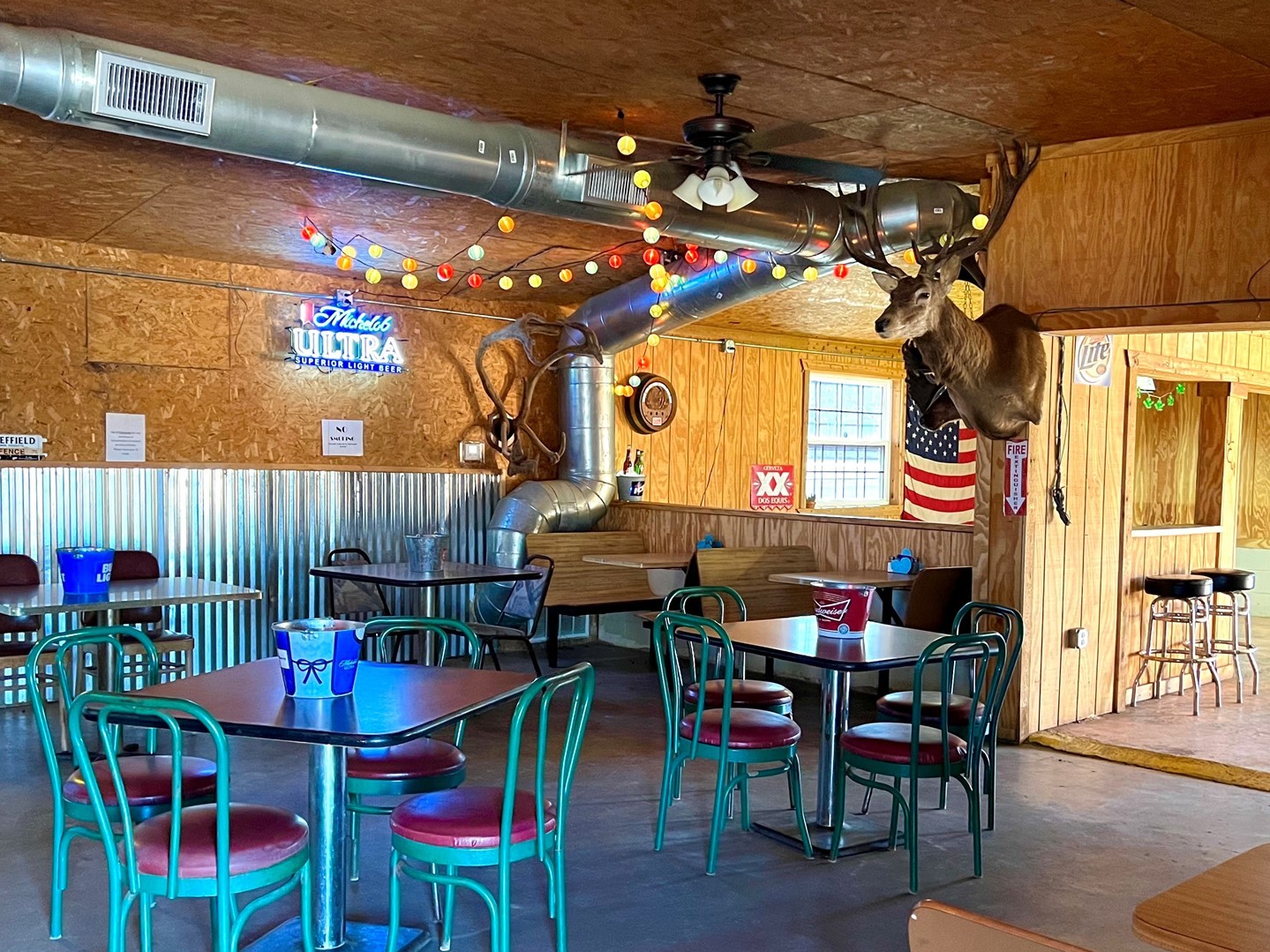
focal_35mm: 37
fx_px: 1357
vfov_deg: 38.6
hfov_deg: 50.1
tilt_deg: -3.4
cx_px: 684
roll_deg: -1.5
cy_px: 525
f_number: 1.5
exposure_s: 1/60
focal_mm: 5.7
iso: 400
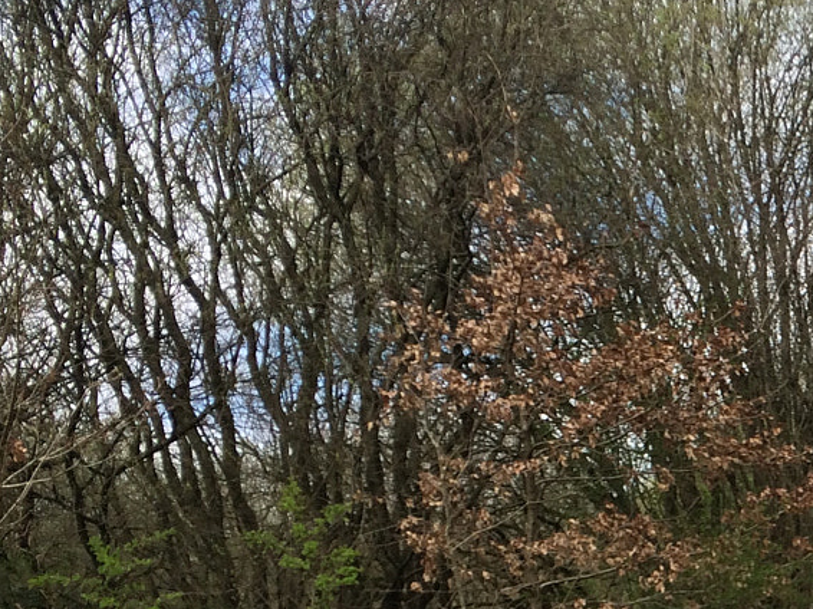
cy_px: 707
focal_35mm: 82
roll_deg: +16.3
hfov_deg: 22.0
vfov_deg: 17.3
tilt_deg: -3.8
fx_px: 1925
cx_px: 987
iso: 32
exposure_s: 1/1208
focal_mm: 4.15
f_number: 2.2
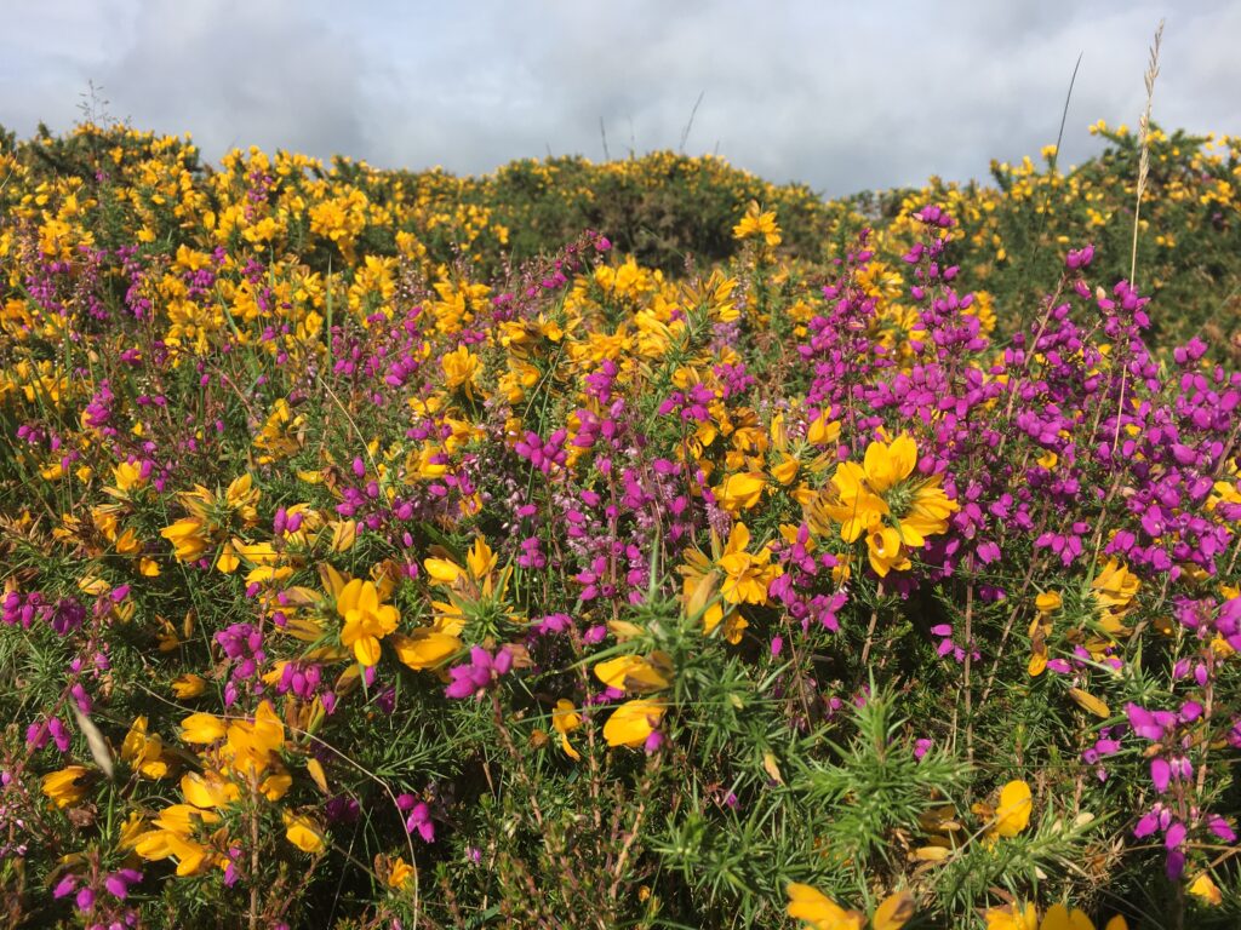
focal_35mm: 29
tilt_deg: -7.1
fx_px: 1040
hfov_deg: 61.7
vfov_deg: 48.2
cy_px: 465
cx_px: 620
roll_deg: -0.7
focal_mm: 4.15
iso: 25
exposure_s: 1/1399
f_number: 2.2
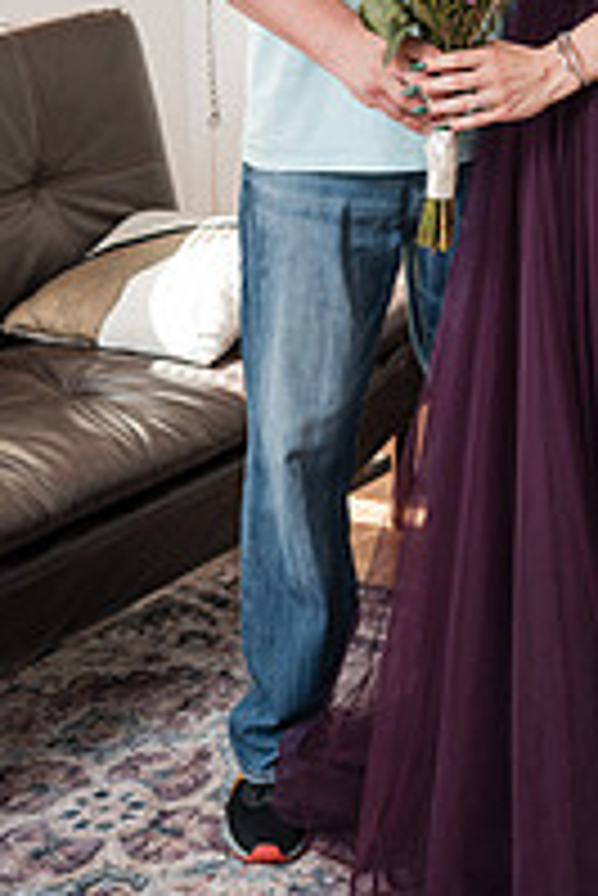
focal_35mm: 88
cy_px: 158
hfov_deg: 15.4
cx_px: 526
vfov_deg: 22.7
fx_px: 2189
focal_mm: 39
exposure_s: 1/250
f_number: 3.2
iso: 800
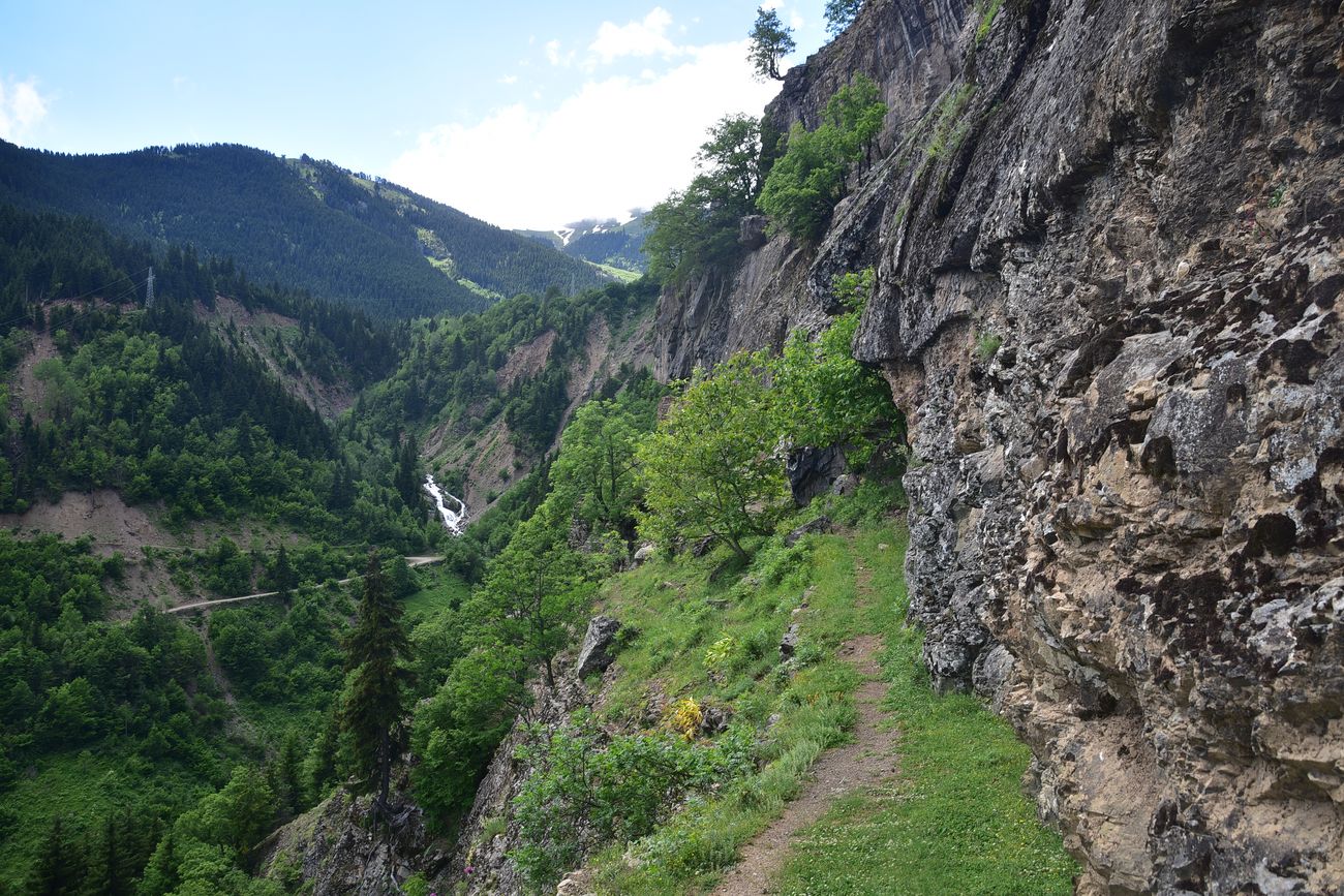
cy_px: 448
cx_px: 672
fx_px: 1867
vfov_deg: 27.0
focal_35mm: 50
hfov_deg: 39.6
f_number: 9
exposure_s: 1/100
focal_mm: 50
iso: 160
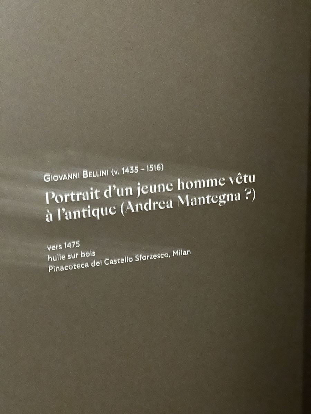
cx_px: 156
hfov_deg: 19.1
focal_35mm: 77
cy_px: 207
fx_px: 922
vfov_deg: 25.3
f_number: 2.8
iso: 800
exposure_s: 1/4
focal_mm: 9
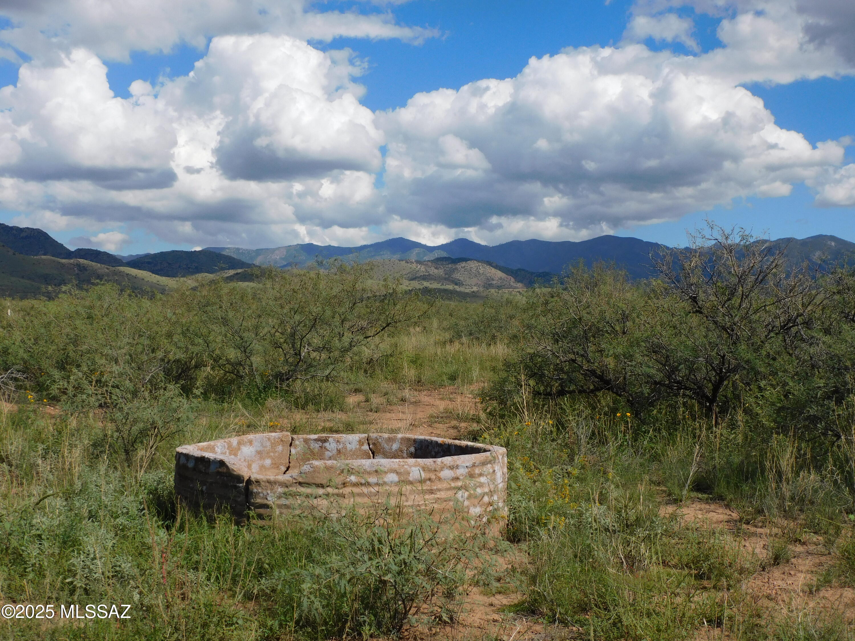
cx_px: 428
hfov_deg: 38.2
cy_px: 320
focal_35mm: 50
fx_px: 1235
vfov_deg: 29.1
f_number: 4.5
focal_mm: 9
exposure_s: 1/1600
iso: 125
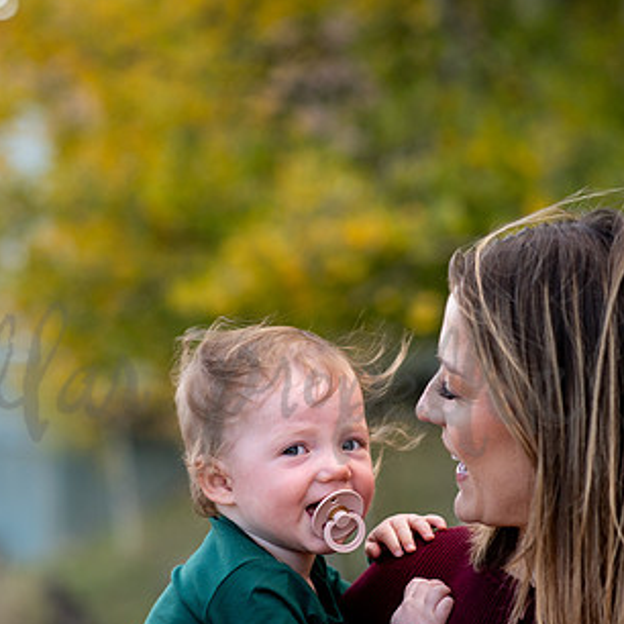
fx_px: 2794
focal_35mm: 137
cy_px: 377
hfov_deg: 12.7
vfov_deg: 12.7
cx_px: 389
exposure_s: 1/320
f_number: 2.8
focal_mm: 85
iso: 320
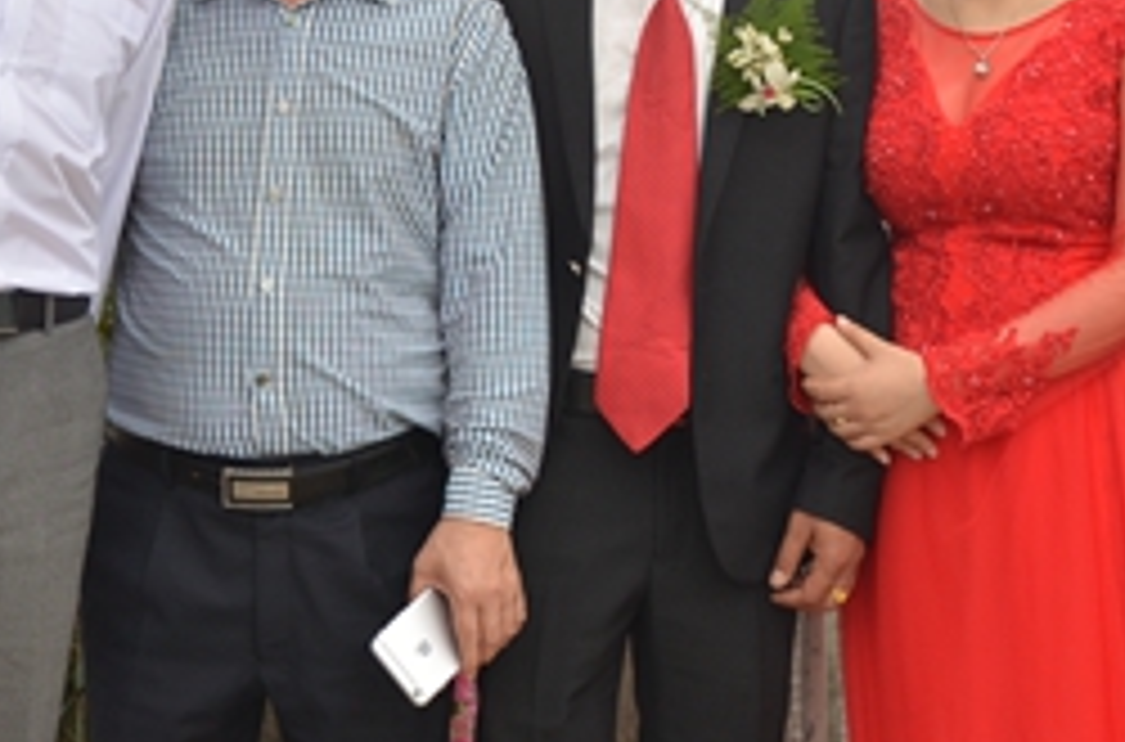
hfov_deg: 20.2
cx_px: 729
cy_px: -162
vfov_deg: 13.1
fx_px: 3146
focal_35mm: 101
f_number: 4
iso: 200
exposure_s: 1/800
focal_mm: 24
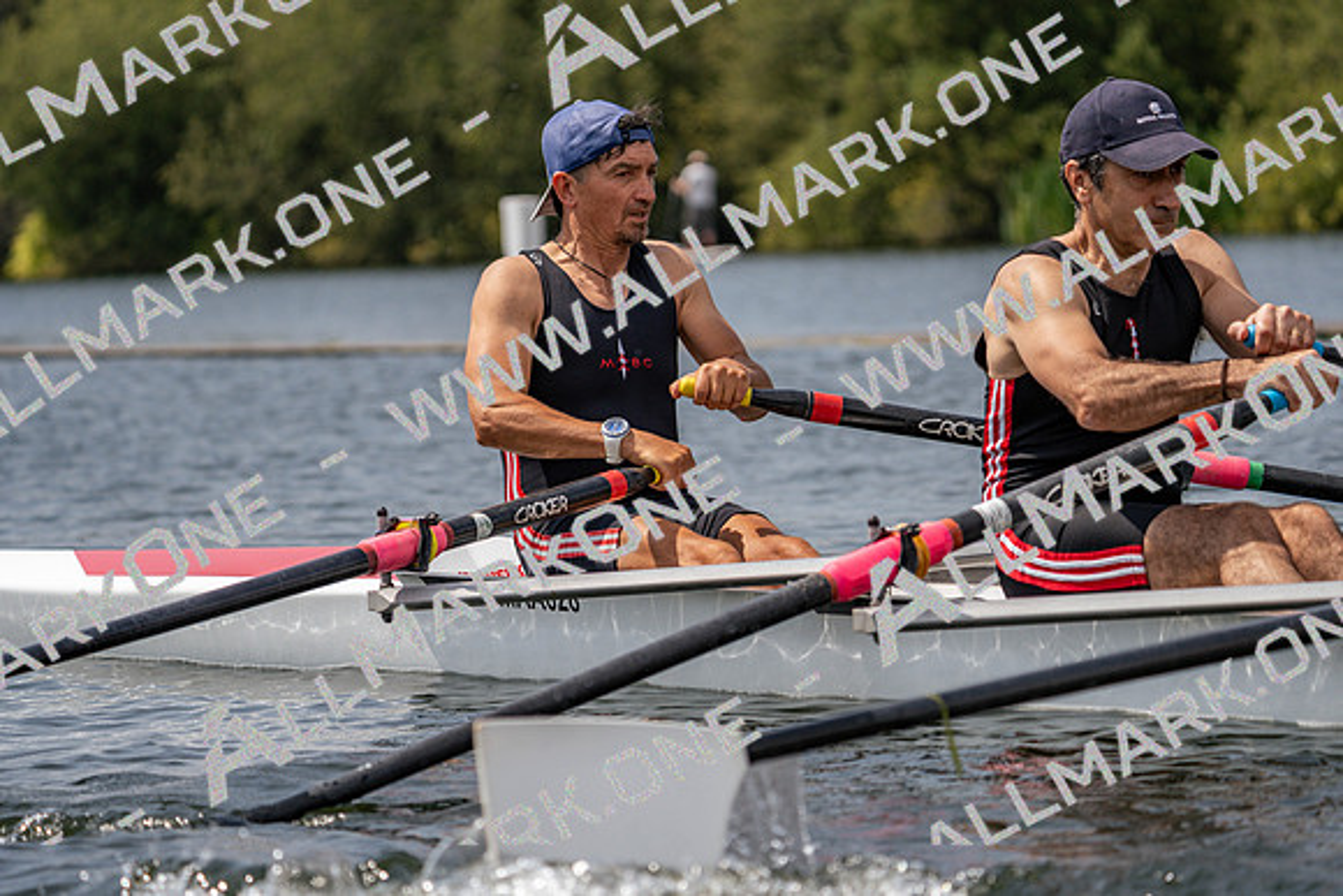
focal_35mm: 200
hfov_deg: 10.3
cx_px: 672
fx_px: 7463
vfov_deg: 6.9
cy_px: 448
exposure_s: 1/1600
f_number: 5.6
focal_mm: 200
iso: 200
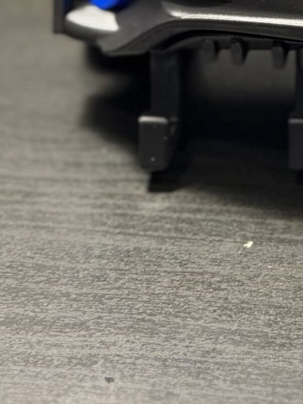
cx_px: 447
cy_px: -203
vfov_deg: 12.7
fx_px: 1728
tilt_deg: -23.1
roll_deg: -0.6
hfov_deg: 9.7
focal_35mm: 148
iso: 250
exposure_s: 1/40
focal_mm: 6.76
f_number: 1.78
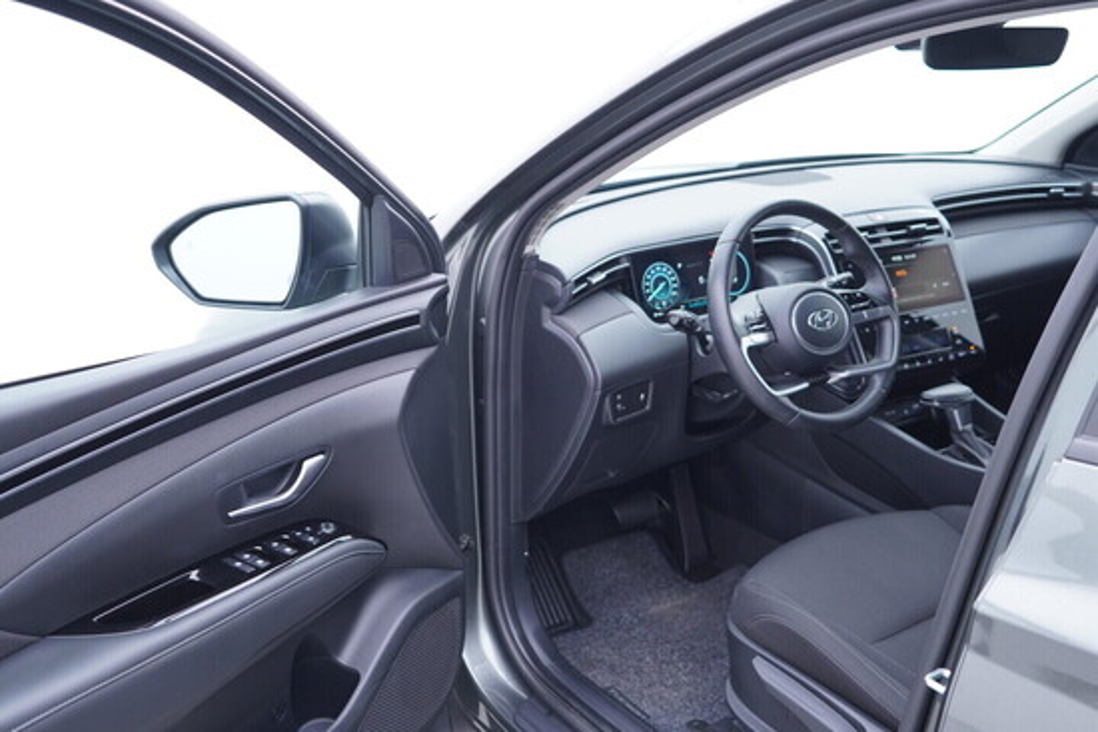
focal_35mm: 36
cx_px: 549
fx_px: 1098
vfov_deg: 36.9
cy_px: 366
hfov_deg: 53.1
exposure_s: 1/40
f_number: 2.8
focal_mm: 24
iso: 250
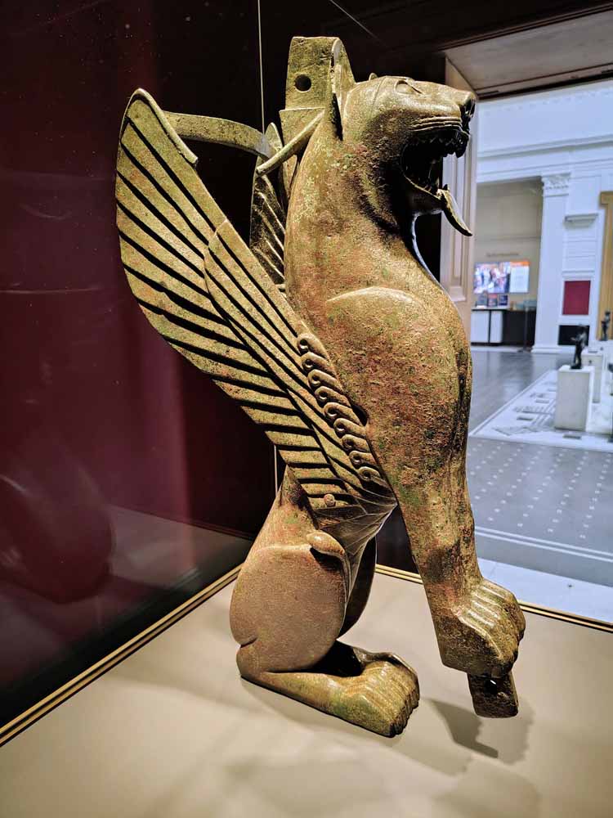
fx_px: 567
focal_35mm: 24
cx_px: 306
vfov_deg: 71.6
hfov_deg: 56.8
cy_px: 409
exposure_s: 1/40
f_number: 1.8
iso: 1766
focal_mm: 5.56
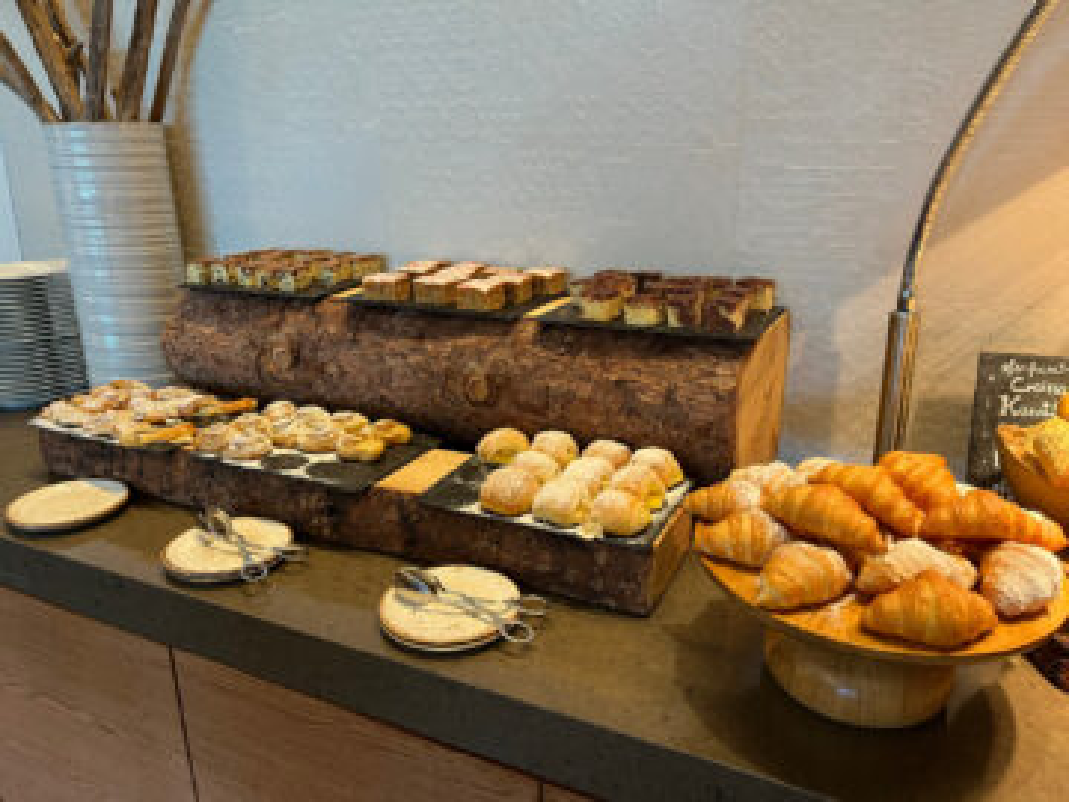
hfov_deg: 67.3
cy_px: 401
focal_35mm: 26
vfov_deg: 53.1
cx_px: 534
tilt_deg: -19.1
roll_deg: +0.3
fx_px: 803
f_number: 1.6
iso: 125
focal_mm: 5.1
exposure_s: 1/50
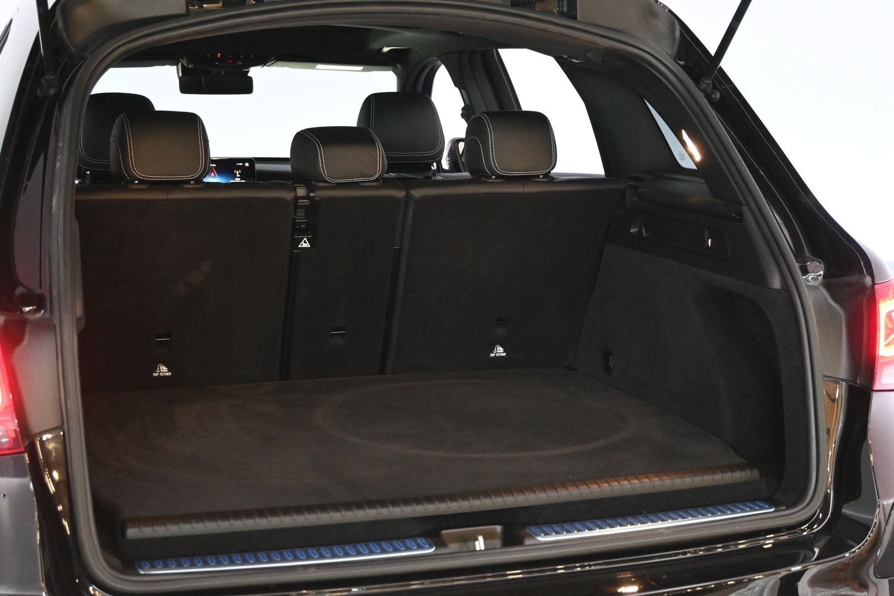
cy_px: 298
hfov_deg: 37.9
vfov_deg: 25.8
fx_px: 1304
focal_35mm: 52
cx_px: 447
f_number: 5.3
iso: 5600
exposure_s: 1/60
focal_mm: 35
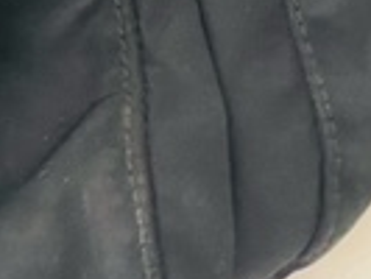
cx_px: -449
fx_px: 1341
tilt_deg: -52.1
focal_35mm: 125
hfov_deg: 12.9
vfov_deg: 10.9
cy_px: -262
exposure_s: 1/60
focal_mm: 4.25
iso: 200
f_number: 1.8
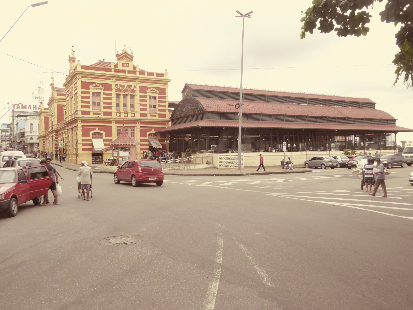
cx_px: 206
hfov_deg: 58.4
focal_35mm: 31
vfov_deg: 45.4
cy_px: 155
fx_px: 370
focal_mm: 5.4
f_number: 3.5
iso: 80
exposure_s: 1/500
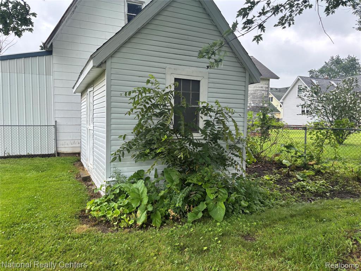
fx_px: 271
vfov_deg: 53.1
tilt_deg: -5.0
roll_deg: -1.6
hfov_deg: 67.3
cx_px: 180
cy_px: 136
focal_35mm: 26
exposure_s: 1/587
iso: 50
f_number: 1.6
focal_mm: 5.96
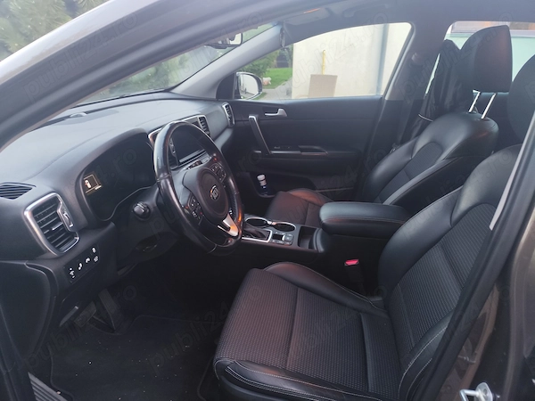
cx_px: 268
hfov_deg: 73.9
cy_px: 200
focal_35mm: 23
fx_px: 355
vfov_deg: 58.9
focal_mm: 6.19
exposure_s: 1/25
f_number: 1.65
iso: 400
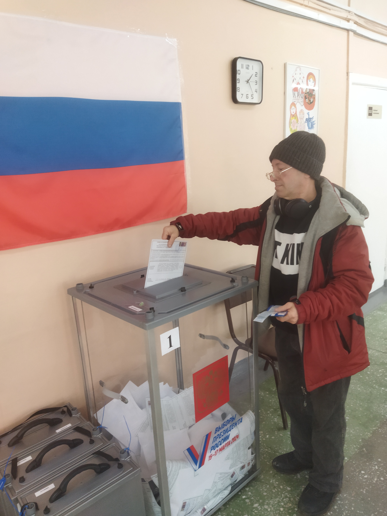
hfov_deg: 51.4
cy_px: 258
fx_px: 402
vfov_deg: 65.3
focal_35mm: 27
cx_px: 194
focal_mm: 4.71
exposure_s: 1/50
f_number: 1.79
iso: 447
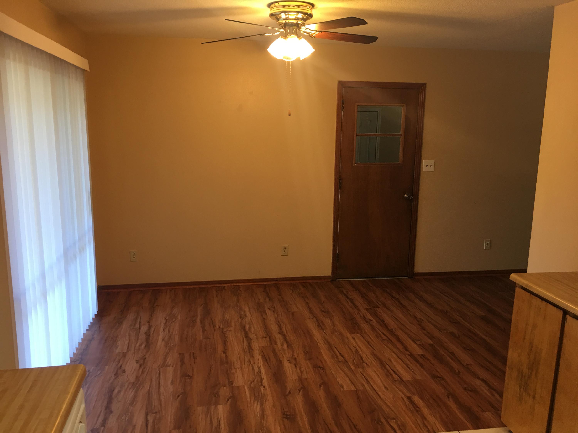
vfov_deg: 48.2
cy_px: 216
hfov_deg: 61.7
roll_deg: -1.5
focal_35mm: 29
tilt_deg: -8.1
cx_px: 289
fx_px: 484
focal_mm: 4.15
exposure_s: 1/15
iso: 32
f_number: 2.2
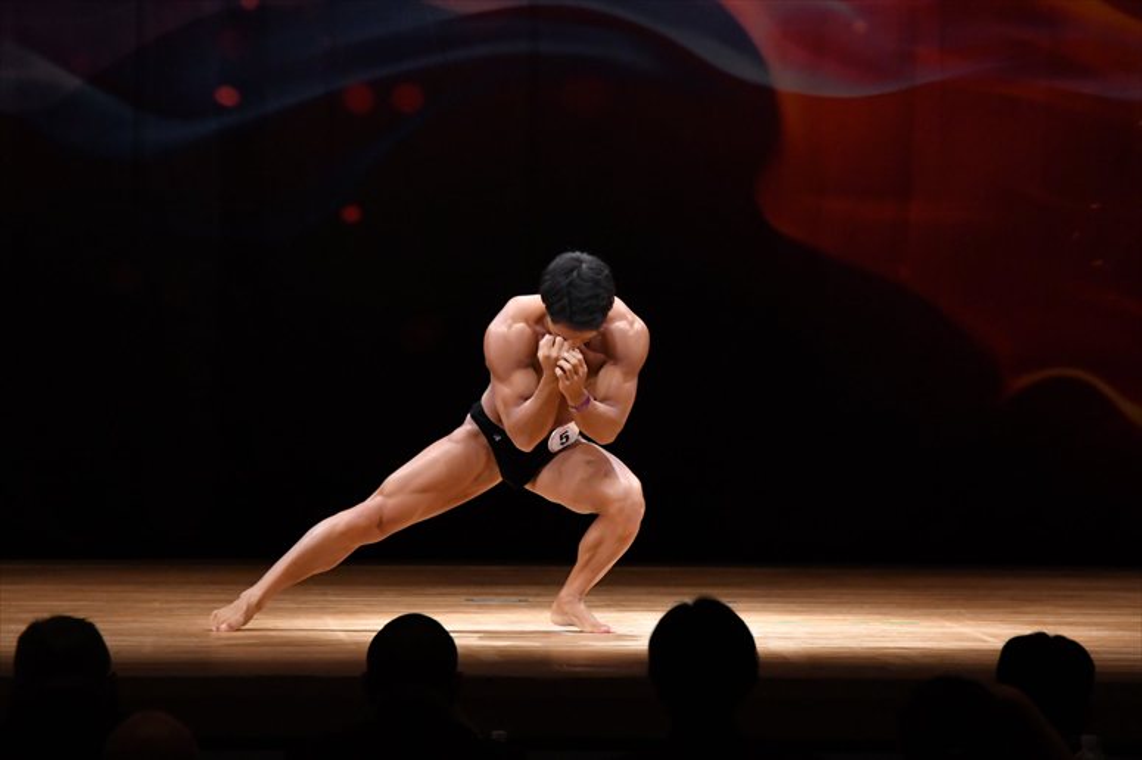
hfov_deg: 8.6
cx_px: 571
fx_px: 7610
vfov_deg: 5.7
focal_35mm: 240
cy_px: 380
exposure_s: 1/400
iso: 4000
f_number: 5.6
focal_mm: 160
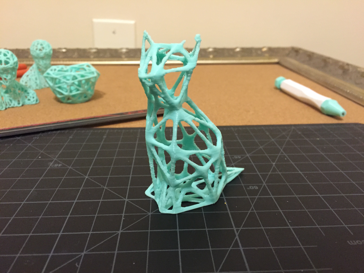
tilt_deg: -21.0
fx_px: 305
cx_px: 182
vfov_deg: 48.2
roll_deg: -1.4
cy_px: 136
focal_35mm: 29
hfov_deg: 61.7
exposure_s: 1/15
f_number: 2.2
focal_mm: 4.15
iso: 320
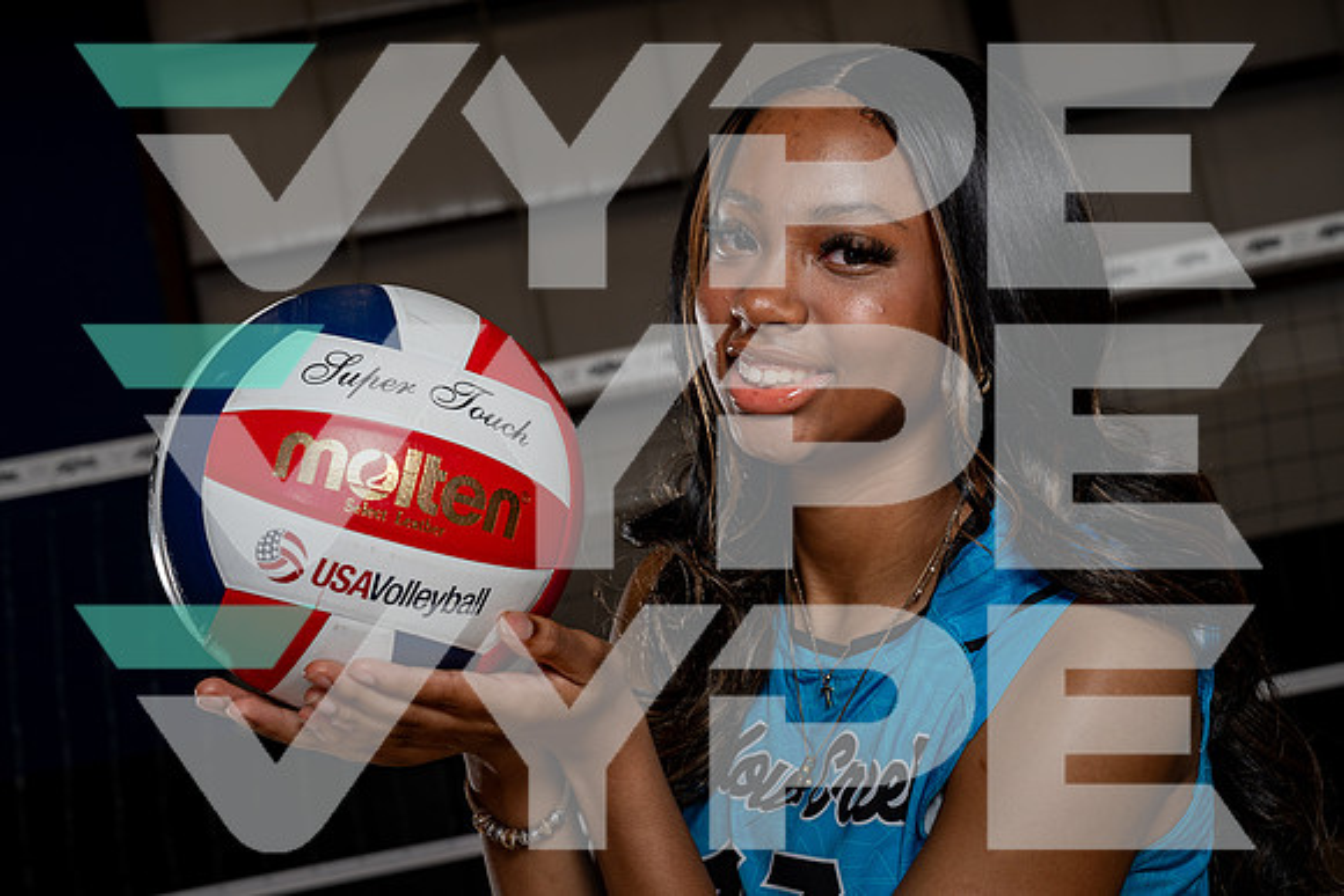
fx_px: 2240
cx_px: 672
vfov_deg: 22.6
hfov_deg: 33.4
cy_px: 448
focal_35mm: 60
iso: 100
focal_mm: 60
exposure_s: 1/250
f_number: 8
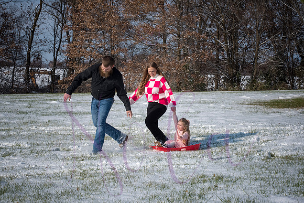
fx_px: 676
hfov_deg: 25.4
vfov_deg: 17.1
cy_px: 102
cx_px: 152
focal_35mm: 80
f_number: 16
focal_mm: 80
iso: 640
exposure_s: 1/1000
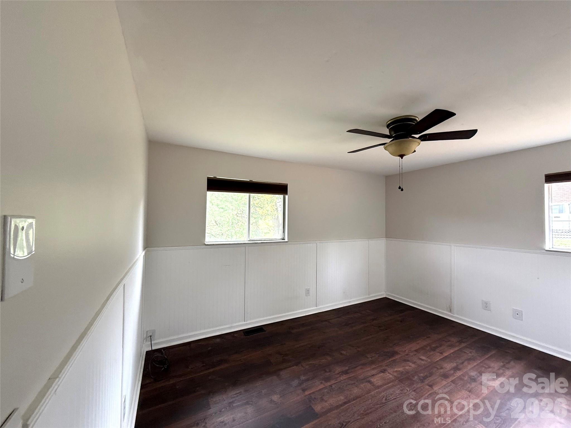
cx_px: 286
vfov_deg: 85.7
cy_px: 214
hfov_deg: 102.1
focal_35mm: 14
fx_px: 231
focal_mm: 2.22
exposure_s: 1/99
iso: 200
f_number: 2.2
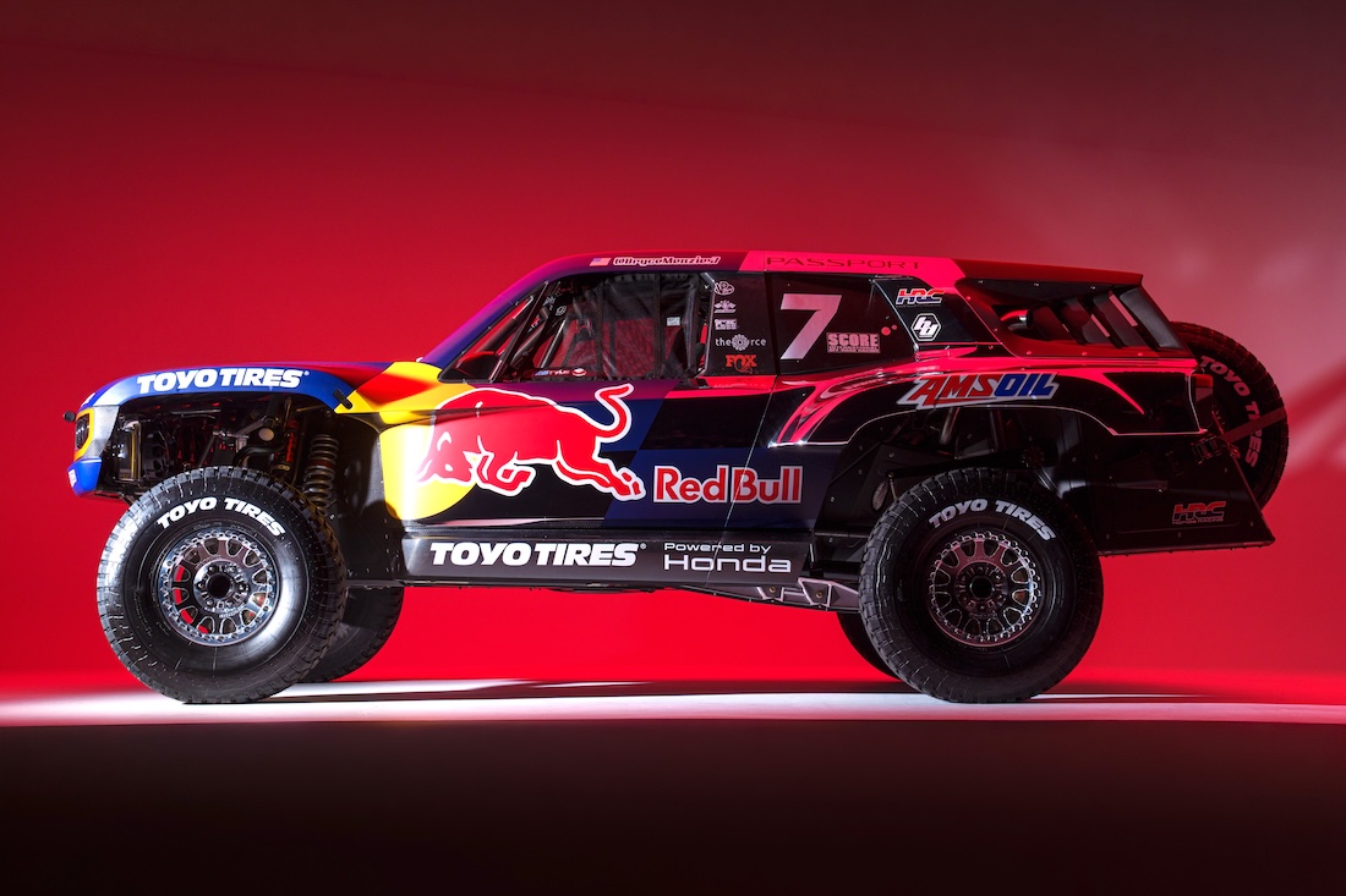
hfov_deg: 28.8
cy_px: 448
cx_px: 673
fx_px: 2617
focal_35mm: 70
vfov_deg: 19.5
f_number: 8
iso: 400
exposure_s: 1/8
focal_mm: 70
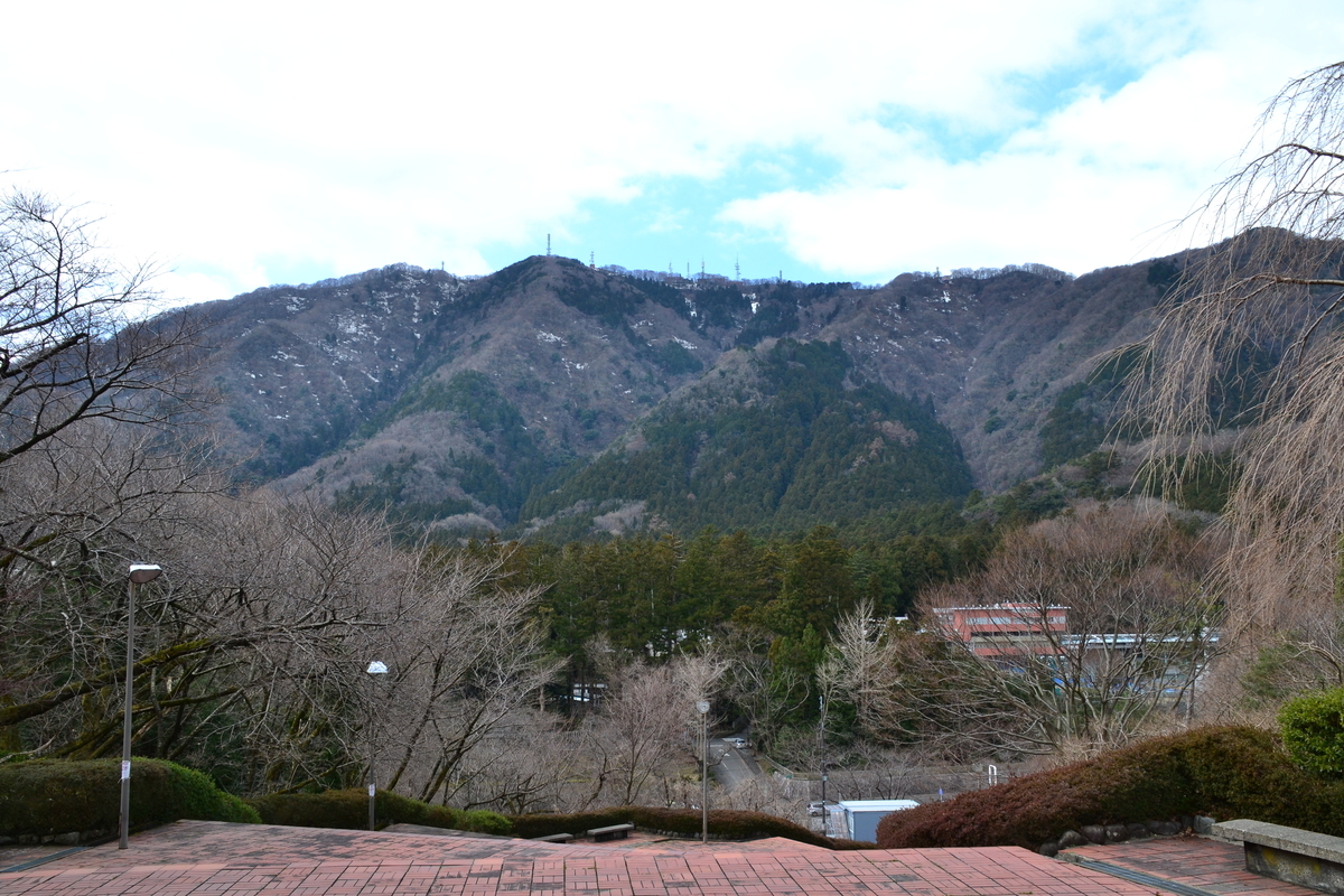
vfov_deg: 40.0
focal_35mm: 33
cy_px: 448
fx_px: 1232
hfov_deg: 57.2
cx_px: 672
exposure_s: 1/320
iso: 400
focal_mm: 22
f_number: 9
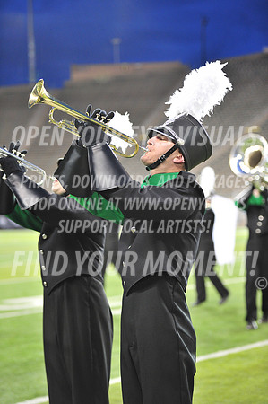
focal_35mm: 95
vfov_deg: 21.5
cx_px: 134
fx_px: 1063
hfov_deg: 14.4
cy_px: 202
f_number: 2.8
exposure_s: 1/320
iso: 2000
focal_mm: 95
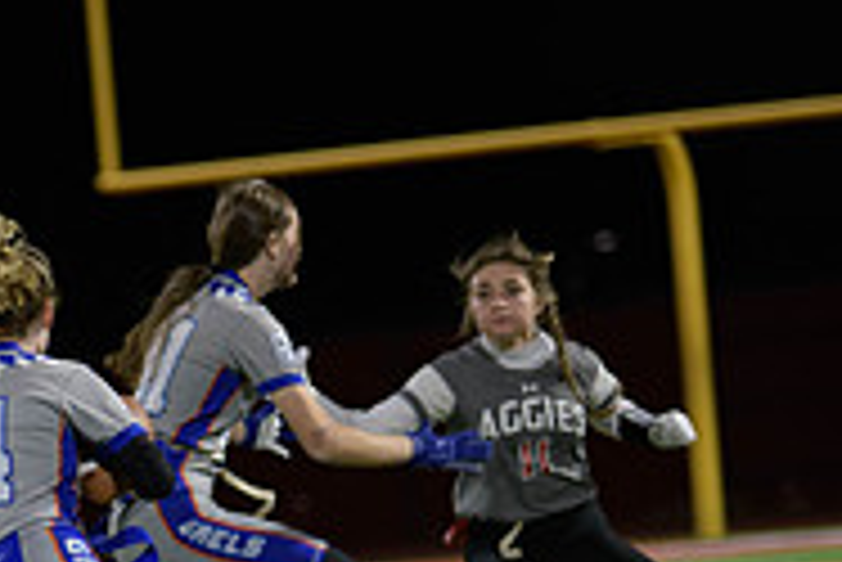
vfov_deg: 3.1
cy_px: 663
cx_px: -81
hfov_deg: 4.6
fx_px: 10509
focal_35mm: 449
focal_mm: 145
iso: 800
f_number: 2.8
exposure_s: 1/200
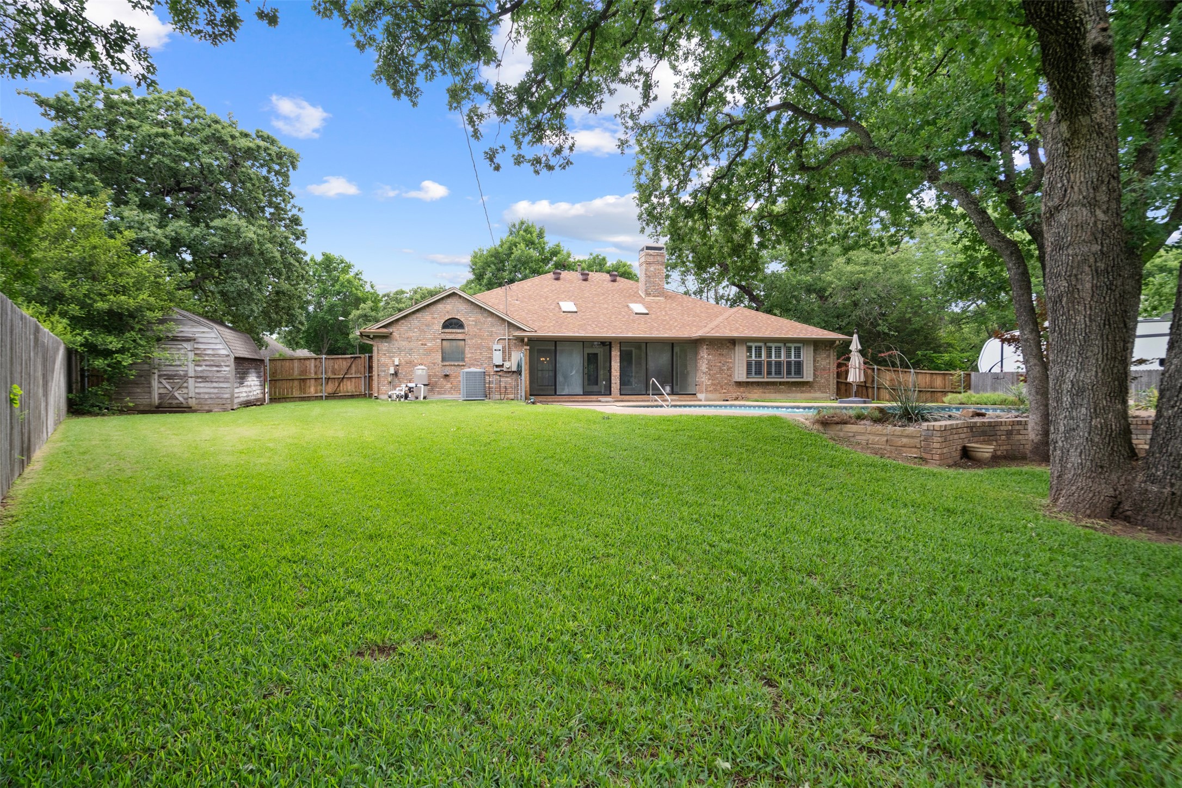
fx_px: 525
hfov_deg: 96.7
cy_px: 394
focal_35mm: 16
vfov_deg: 73.7
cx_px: 591
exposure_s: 1/50
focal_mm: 16
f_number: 7.1
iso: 800
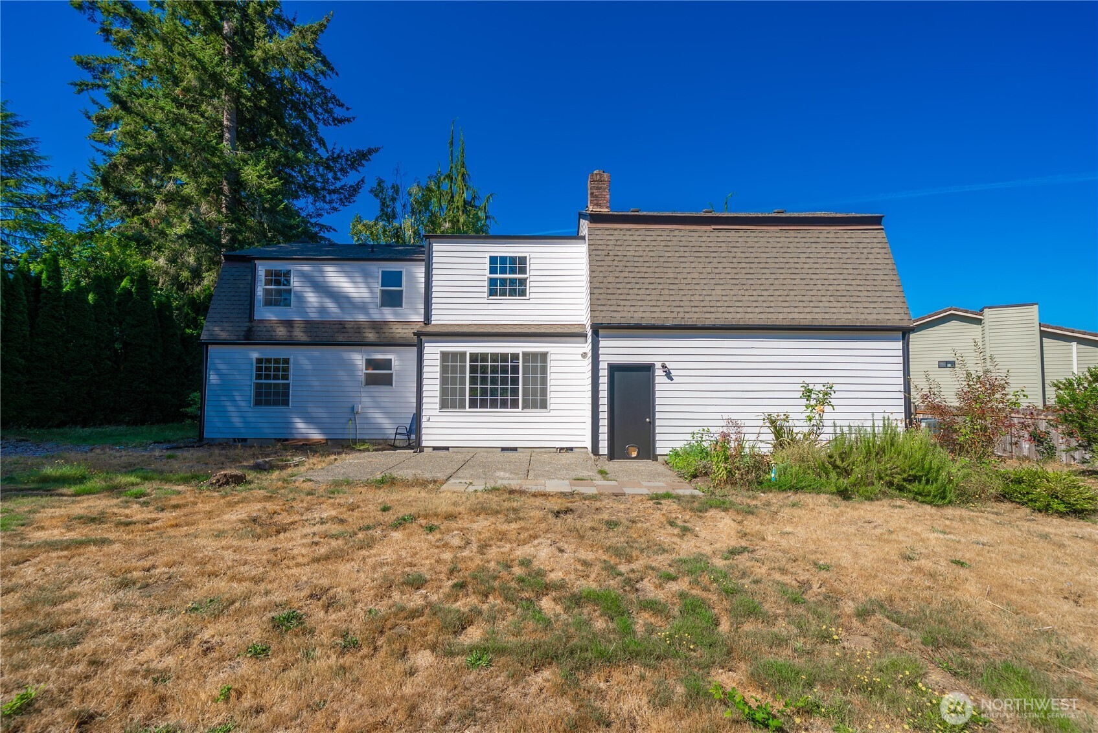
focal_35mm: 15
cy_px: 366
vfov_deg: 77.4
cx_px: 549
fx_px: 458
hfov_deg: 100.4
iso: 80
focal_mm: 15
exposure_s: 1/160
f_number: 7.1
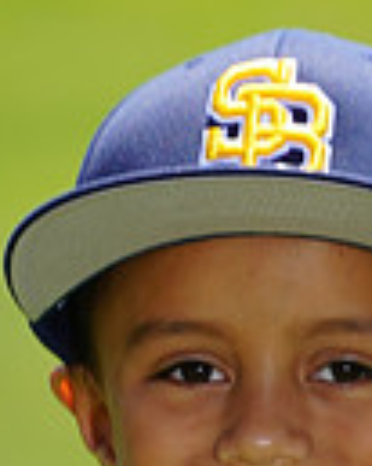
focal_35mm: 1128
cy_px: 813
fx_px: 15542
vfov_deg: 1.7
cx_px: 45
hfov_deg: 1.4
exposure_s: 1/250
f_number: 7.1
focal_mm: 268
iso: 100
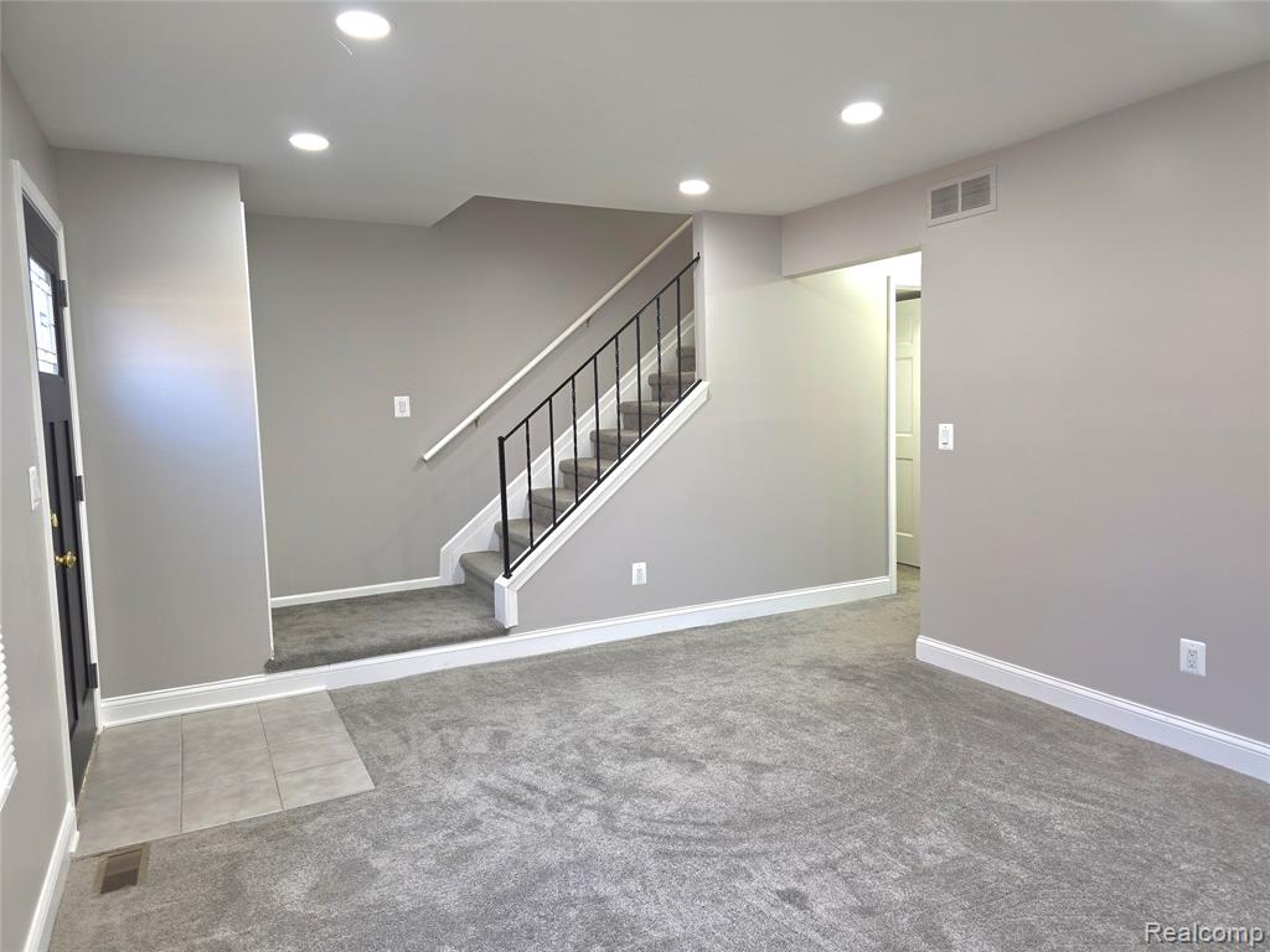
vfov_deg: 58.9
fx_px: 844
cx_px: 635
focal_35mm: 23
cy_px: 476
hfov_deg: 73.9
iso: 80
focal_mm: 6.3
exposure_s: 1/60.2
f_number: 1.7
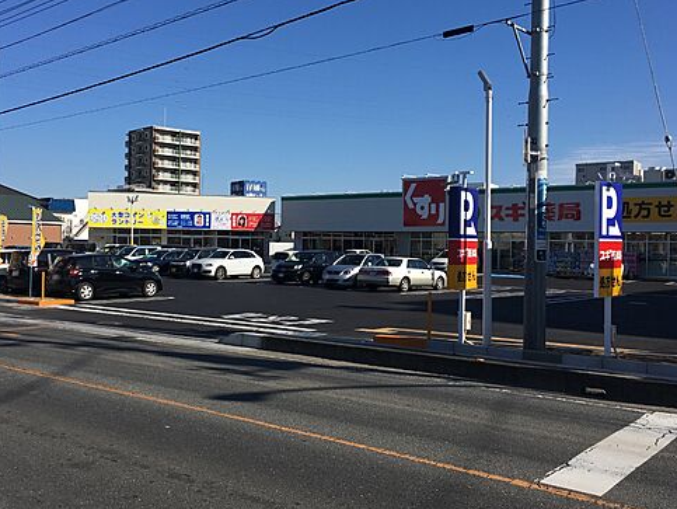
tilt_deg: +0.3
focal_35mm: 36
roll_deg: +0.1
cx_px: 282
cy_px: 244
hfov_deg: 51.1
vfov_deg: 39.7
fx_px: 705
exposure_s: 1/1748
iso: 25
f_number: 2.2
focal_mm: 4.15
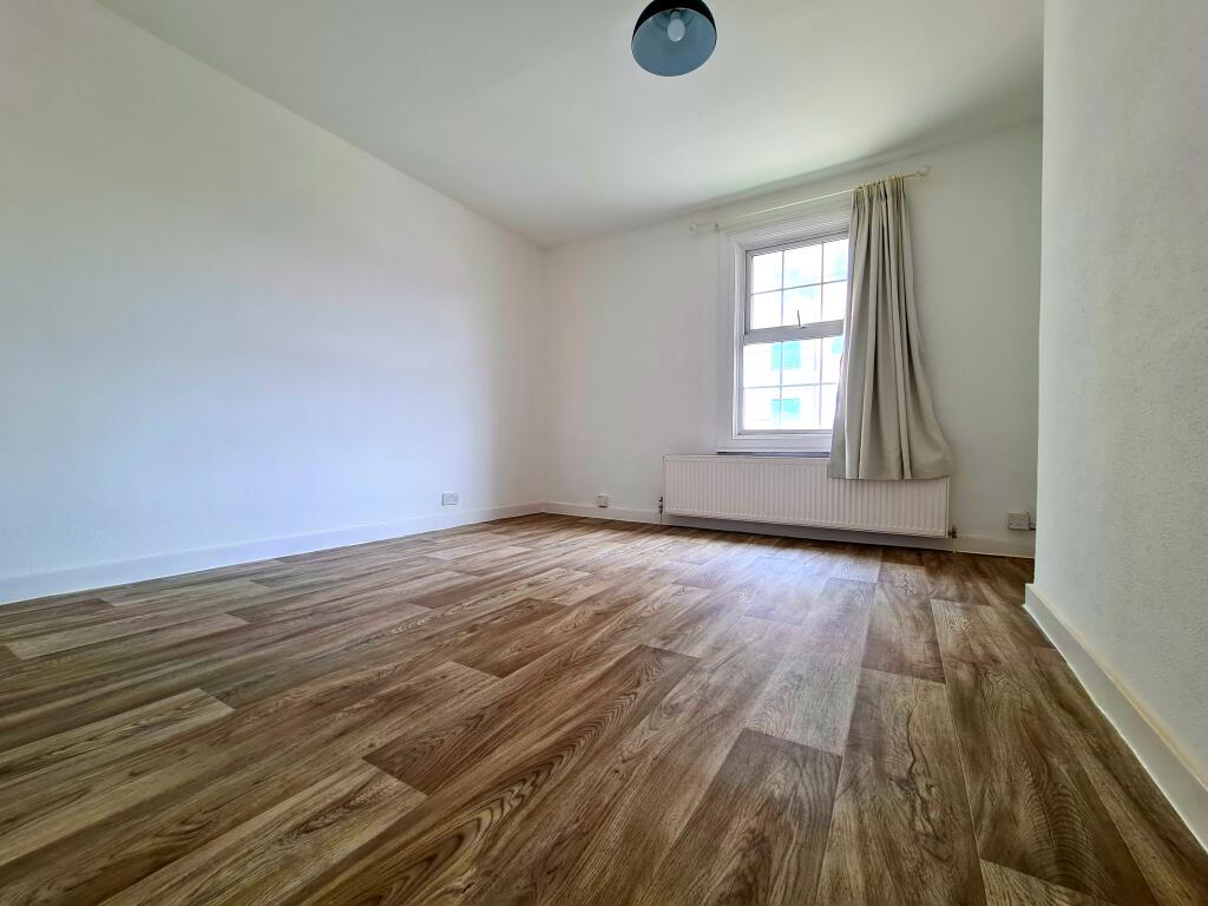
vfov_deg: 89.9
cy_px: 453
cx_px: 604
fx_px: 454
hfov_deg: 106.2
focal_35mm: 13
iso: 100
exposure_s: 1/50
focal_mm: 2.2
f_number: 2.2
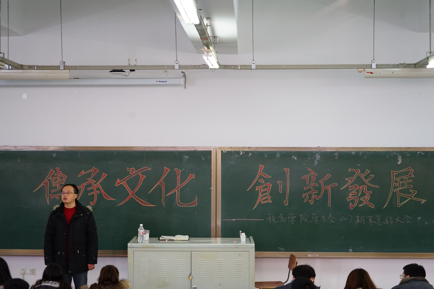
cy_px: 144
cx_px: 217
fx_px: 735
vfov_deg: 22.3
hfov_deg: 32.9
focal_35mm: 61
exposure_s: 1/125
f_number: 5
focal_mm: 61
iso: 2000
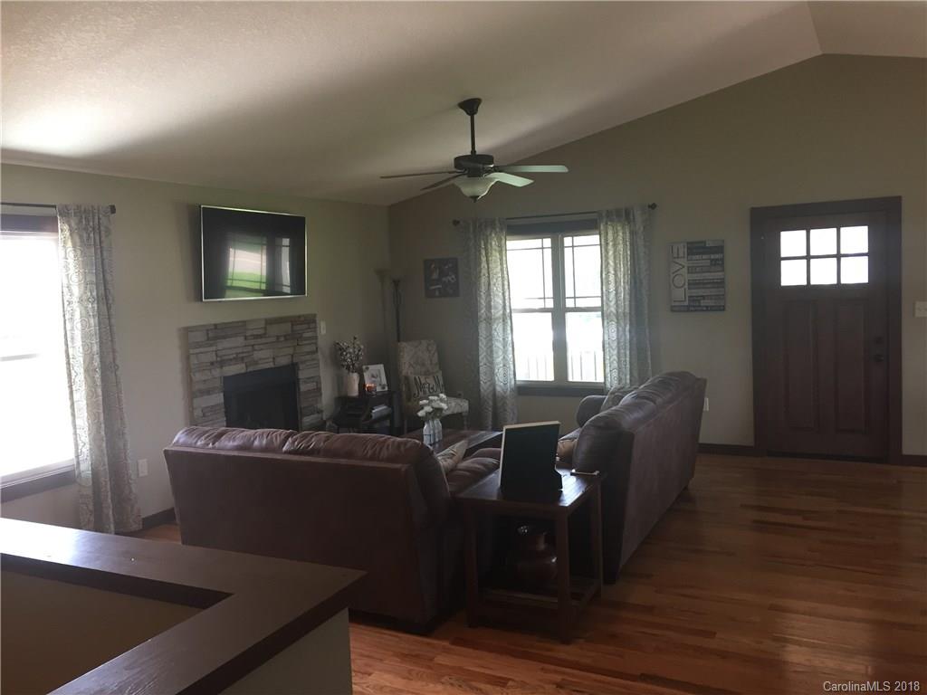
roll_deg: +3.0
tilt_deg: -4.2
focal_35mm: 29
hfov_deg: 61.7
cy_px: 348
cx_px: 464
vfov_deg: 48.2
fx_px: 777
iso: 50
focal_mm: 4.15
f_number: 2.2
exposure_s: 1/33
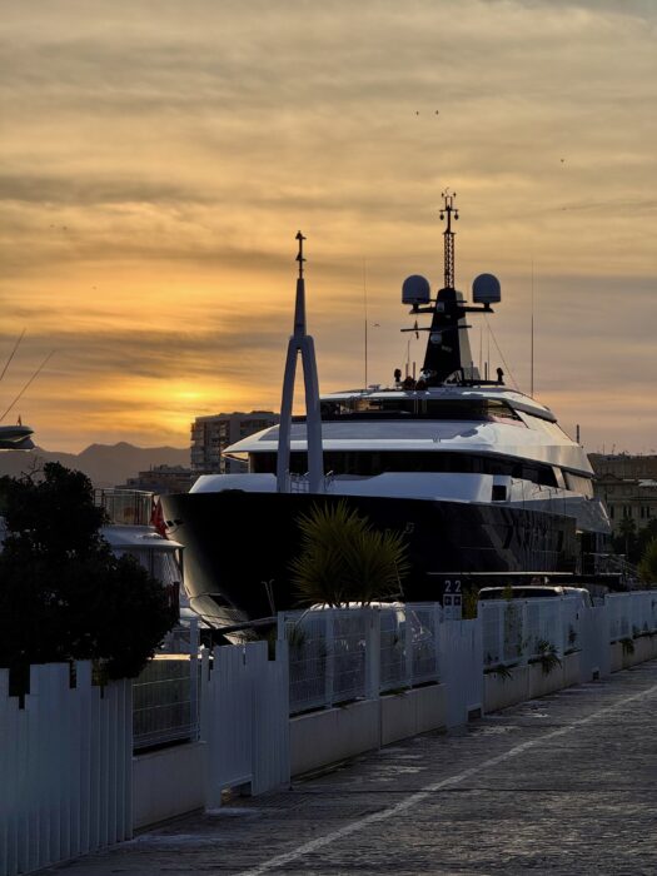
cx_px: 328
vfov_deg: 16.4
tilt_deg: +2.3
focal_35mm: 120
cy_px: 438
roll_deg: -0.4
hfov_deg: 12.3
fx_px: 3037
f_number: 2.8
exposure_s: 1/1546
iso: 50
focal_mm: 15.66
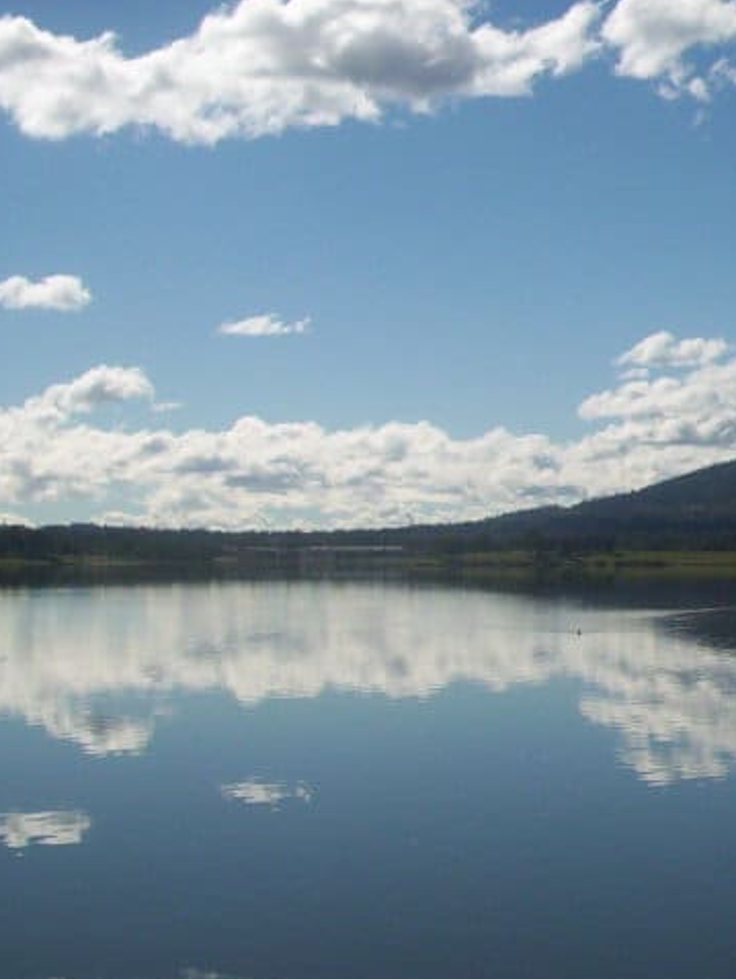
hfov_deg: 22.3
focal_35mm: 65
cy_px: 559
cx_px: 599
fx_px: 1841
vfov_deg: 29.8
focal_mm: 4.99
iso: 100
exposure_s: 1/2000
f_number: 4.5
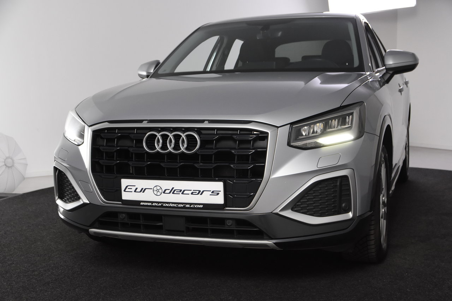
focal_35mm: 46
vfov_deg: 28.9
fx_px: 584
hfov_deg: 42.3
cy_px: 150
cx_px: 226
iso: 1600
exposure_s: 1/125
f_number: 5.6
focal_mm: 31
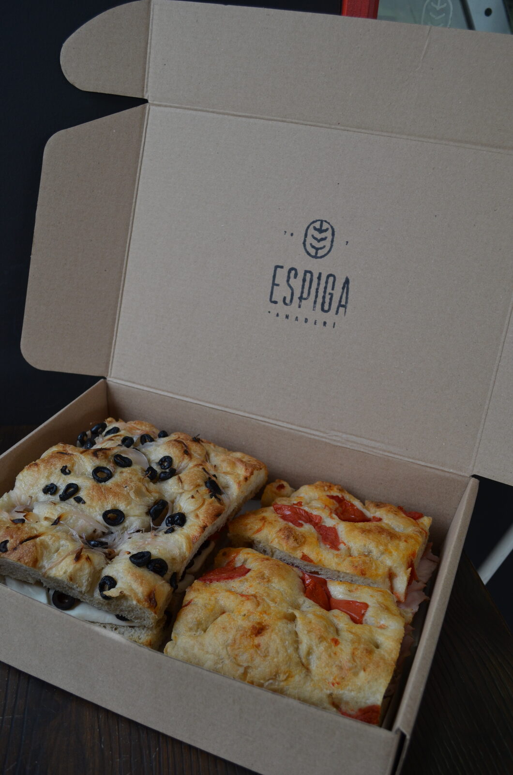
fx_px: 773
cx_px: 256
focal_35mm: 36
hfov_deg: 36.7
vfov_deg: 53.2
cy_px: 388
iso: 400
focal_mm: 24
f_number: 5.6
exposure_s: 1/125
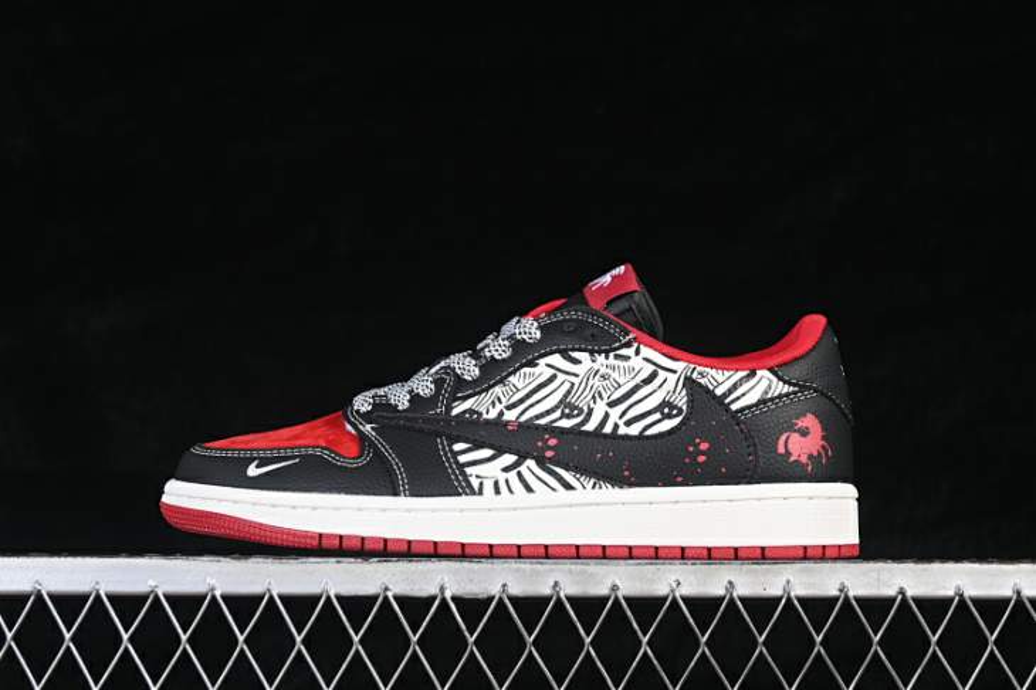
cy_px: 345
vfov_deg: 18.2
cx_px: 518
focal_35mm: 75
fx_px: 2157
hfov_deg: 27.0
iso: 160
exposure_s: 1/60
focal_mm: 50
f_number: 6.3
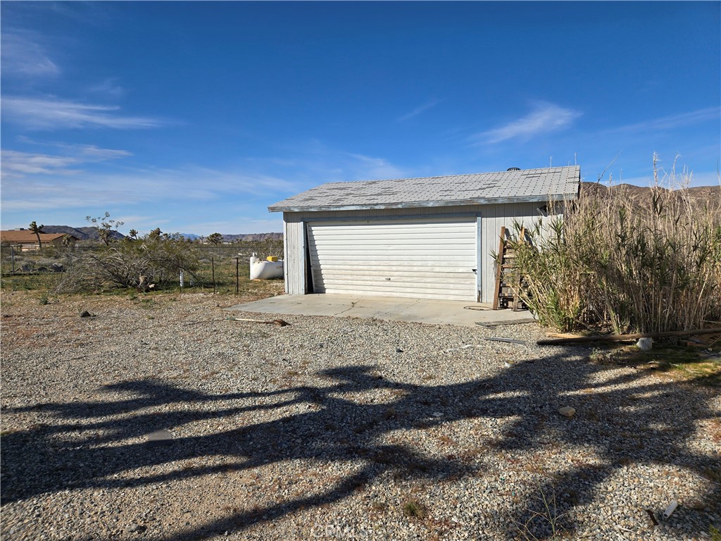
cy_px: 270
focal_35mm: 23
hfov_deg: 73.9
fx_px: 479
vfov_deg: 58.9
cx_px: 360
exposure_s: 1/2657
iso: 25
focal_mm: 5.4
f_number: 1.8
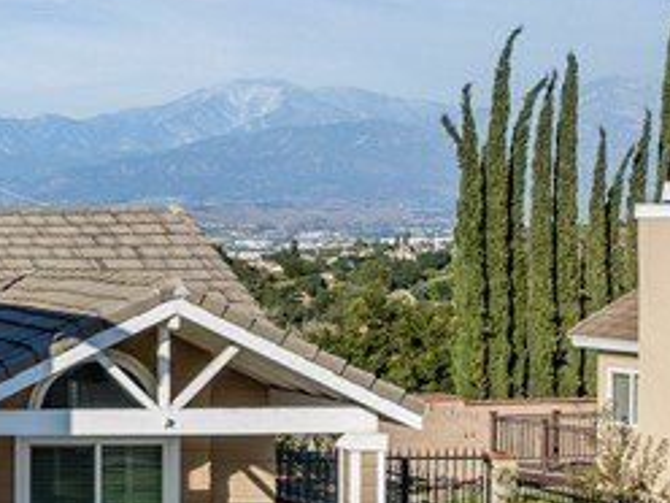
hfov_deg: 16.3
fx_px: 1916
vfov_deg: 14.9
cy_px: 257
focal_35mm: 99
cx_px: -573
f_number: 2.8
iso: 100
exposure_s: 1/1600
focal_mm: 12.29
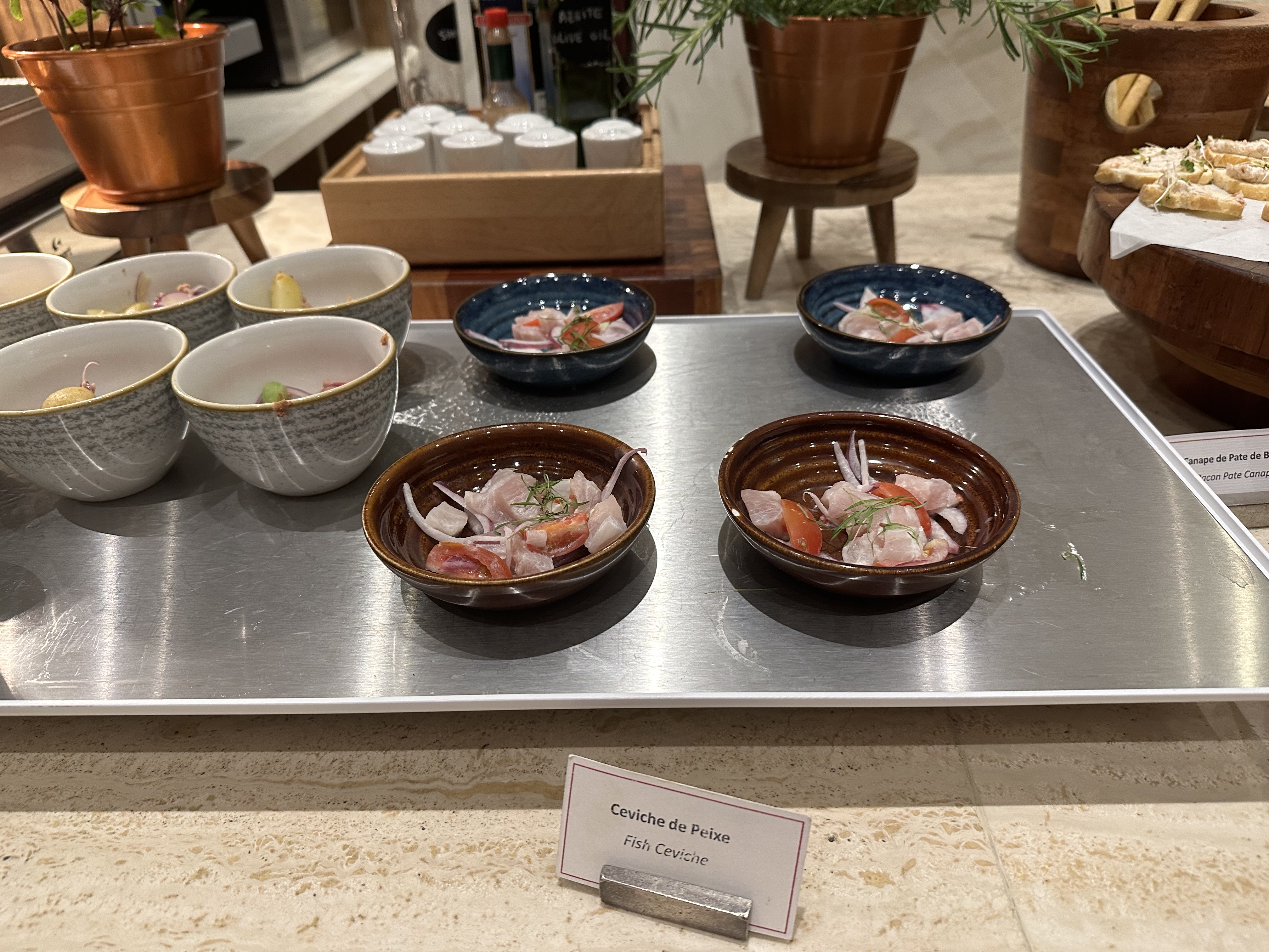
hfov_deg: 71.6
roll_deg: +1.4
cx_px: 634
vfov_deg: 56.8
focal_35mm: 24
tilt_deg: -34.1
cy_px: 476
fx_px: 880
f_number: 1.78
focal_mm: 6.86
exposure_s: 1/60
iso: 250
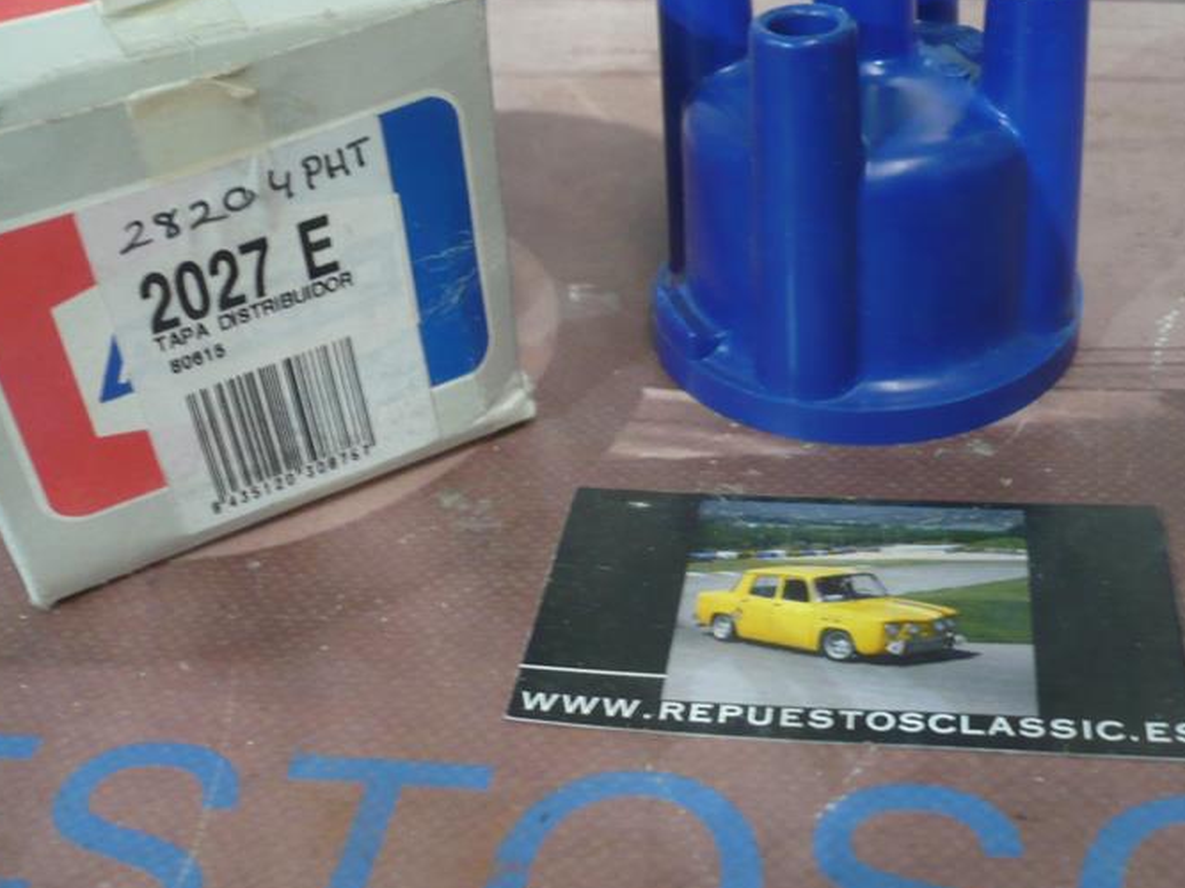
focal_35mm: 42
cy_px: 368
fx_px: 1438
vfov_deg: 34.3
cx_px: 686
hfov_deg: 44.7
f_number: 2.8
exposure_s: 1/4
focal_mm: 5.8
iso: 200
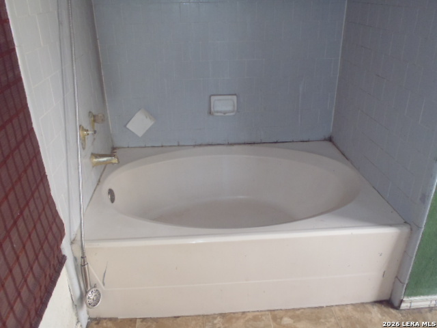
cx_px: 218
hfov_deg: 63.4
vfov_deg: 49.7
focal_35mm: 28
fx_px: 353
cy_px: 164
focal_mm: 5
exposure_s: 1/30
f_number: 3.9
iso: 250
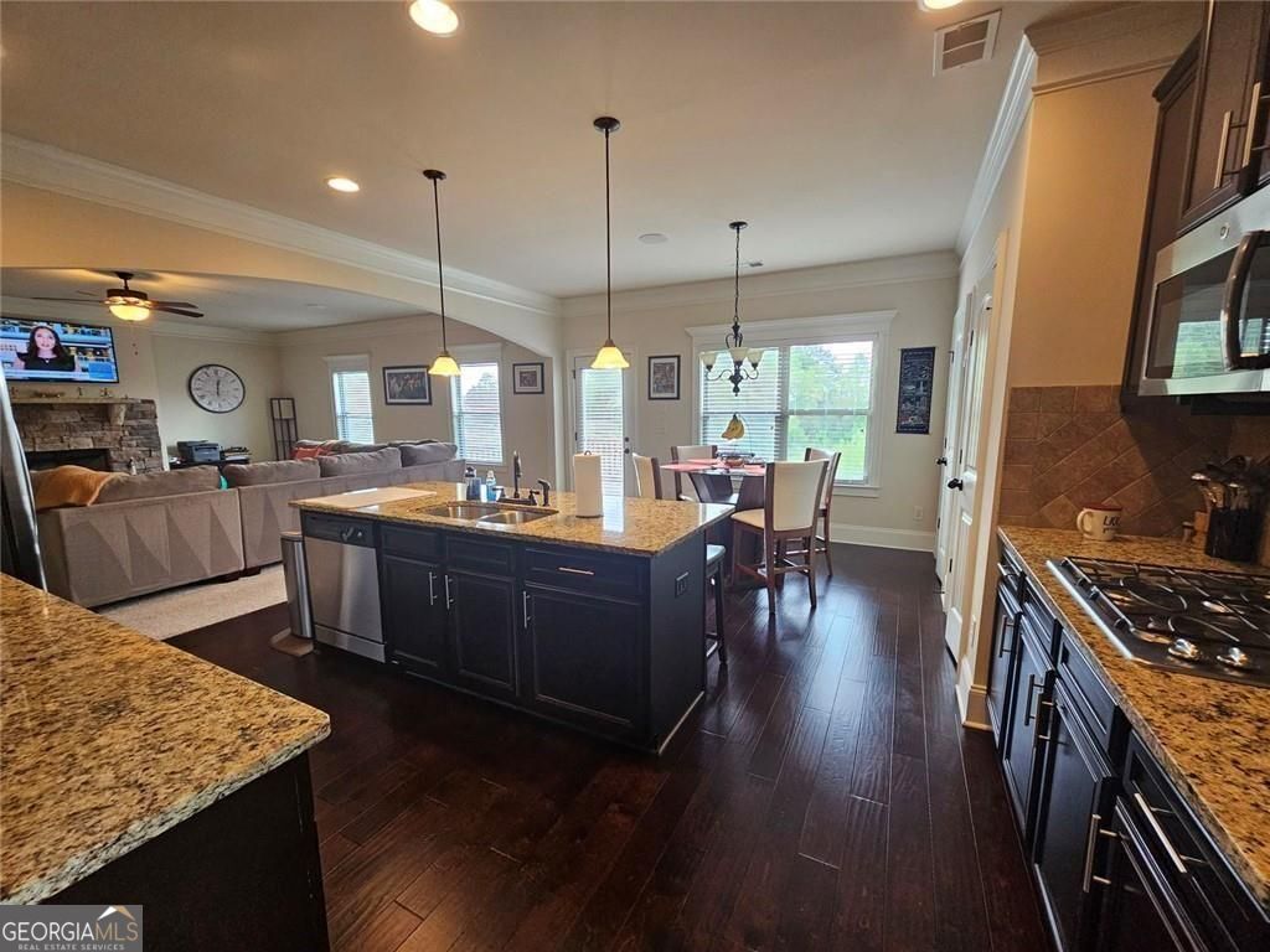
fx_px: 477
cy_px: 476
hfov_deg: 106.2
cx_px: 635
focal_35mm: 13
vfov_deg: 89.9
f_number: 2.2
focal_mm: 2.2
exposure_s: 1/60
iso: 200
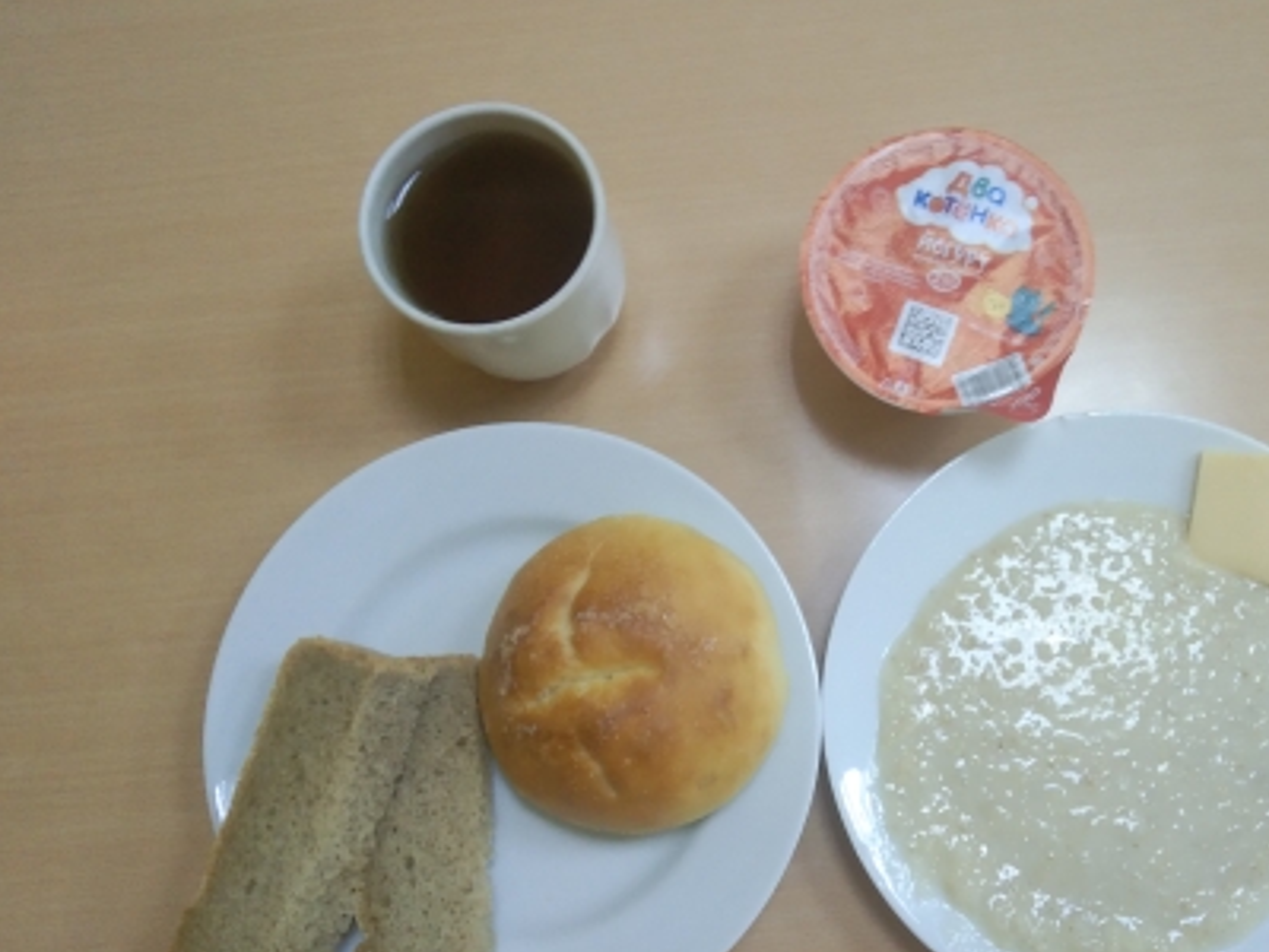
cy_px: 539
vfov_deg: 36.8
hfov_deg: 47.3
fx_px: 1430
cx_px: 815
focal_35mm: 39
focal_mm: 3.65
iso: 316
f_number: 2.2
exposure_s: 1/33
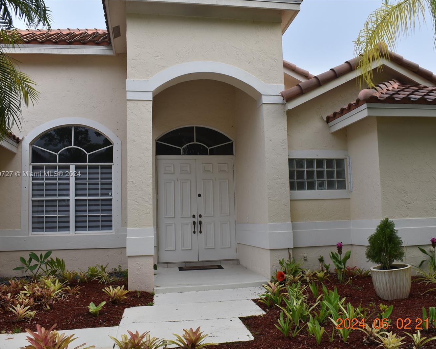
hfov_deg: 52.8
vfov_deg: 43.4
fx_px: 439
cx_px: 239
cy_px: 174
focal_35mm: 34
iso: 160
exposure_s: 1/60
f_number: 8
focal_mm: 20
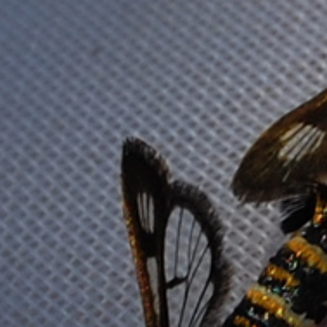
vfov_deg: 7.4
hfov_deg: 7.3
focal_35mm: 237
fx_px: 2538
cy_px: 209
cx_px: 315
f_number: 8
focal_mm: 55
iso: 200
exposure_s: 1/250
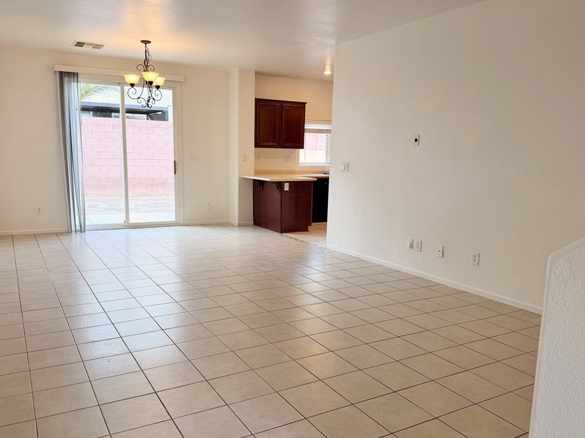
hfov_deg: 63.4
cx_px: 274
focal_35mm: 28
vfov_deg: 49.7
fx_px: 473
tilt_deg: -8.7
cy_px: 224
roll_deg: -0.9
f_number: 1.78
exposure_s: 1/171
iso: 100
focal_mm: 6.76
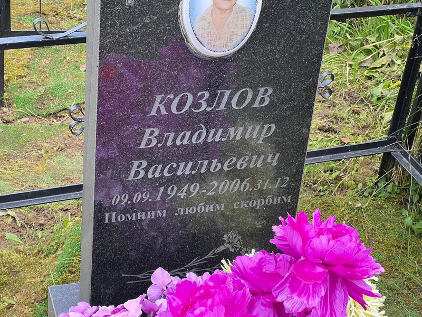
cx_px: 211
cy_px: 158
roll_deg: -3.6
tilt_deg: -34.0
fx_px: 939
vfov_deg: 19.1
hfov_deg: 25.3
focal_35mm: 77
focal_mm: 9
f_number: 2.8
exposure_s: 1/99
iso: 50
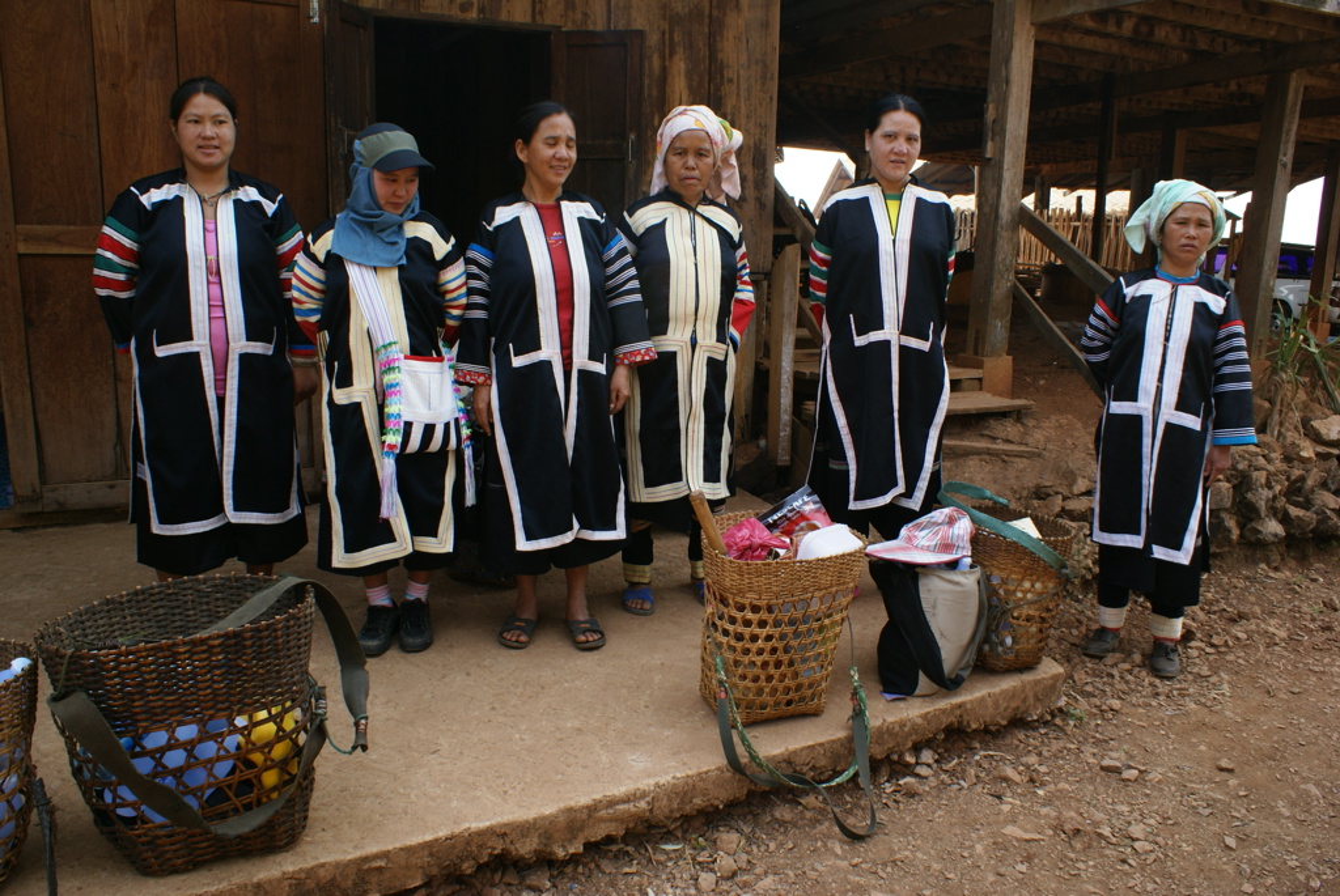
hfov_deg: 67.3
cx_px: 670
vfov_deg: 48.0
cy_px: 448
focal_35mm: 27
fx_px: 1006
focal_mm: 18
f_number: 9
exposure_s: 1/80
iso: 100
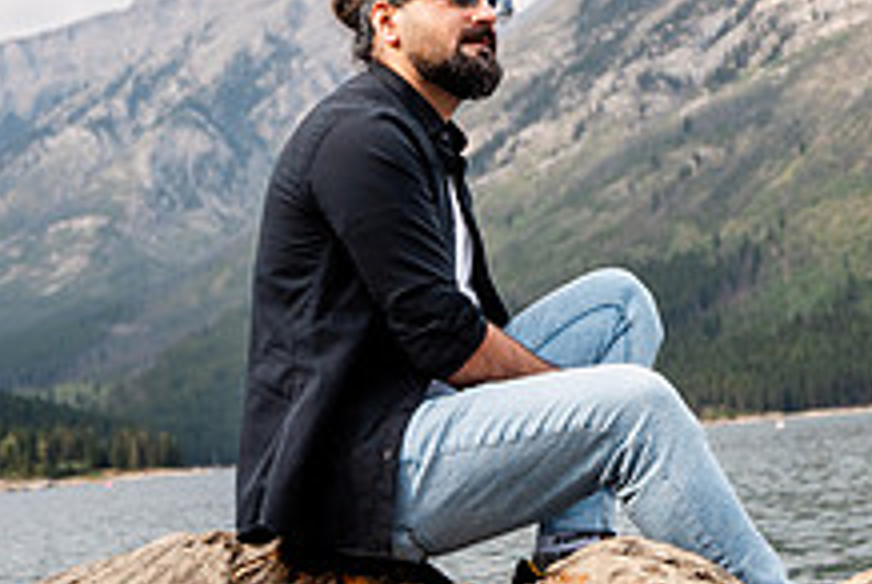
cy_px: 214
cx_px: 952
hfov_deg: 20.9
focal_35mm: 93
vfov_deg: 14.7
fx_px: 2256
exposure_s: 1/160
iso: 200
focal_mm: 35
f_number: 13
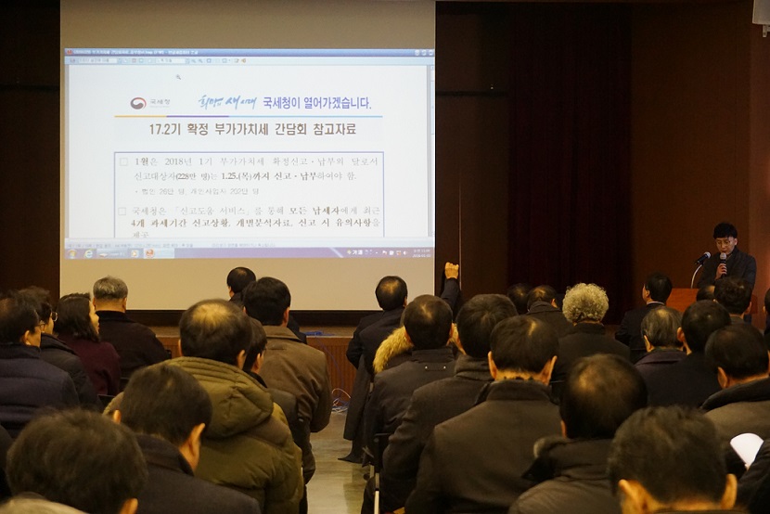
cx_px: 385
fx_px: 1573
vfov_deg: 18.6
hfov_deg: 27.5
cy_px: 257
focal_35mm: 74
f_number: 5.6
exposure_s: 1/100
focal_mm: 49
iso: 3200
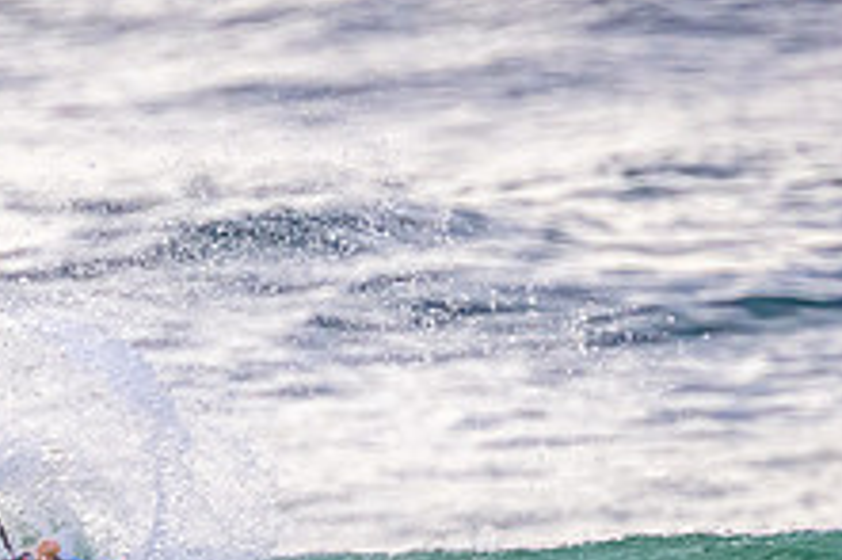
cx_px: -80
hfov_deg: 1.3
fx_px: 36879
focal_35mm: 1578
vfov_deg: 0.9
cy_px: 617
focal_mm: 400
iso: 1000
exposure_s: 1/2500
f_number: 5.6
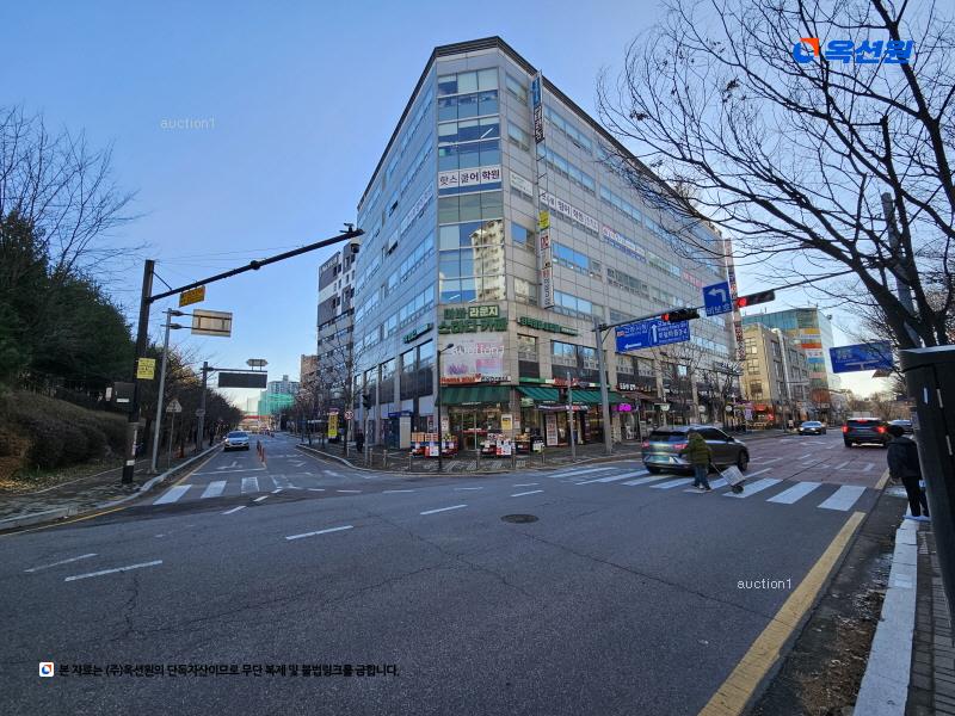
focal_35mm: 13
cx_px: 478
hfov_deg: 106.2
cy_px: 358
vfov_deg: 89.9
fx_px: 359
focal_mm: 2.2
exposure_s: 1/927
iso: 50
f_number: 2.2
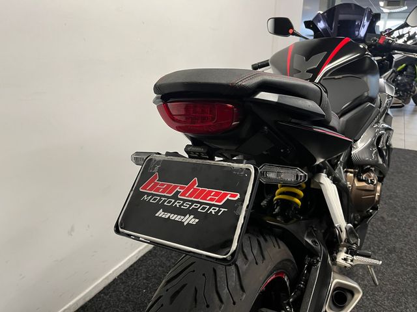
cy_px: 156
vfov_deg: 53.1
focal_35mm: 26
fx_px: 313
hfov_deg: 67.3
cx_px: 208
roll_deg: +1.4
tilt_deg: -20.1
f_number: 1.6
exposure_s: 1/50
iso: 100
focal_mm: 5.1
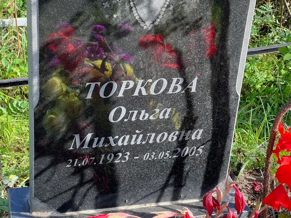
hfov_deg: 25.3
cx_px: 146
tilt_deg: -28.5
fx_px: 647
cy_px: 109
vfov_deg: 19.1
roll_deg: -0.2
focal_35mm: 77
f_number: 2.8
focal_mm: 9
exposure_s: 1/116
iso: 32
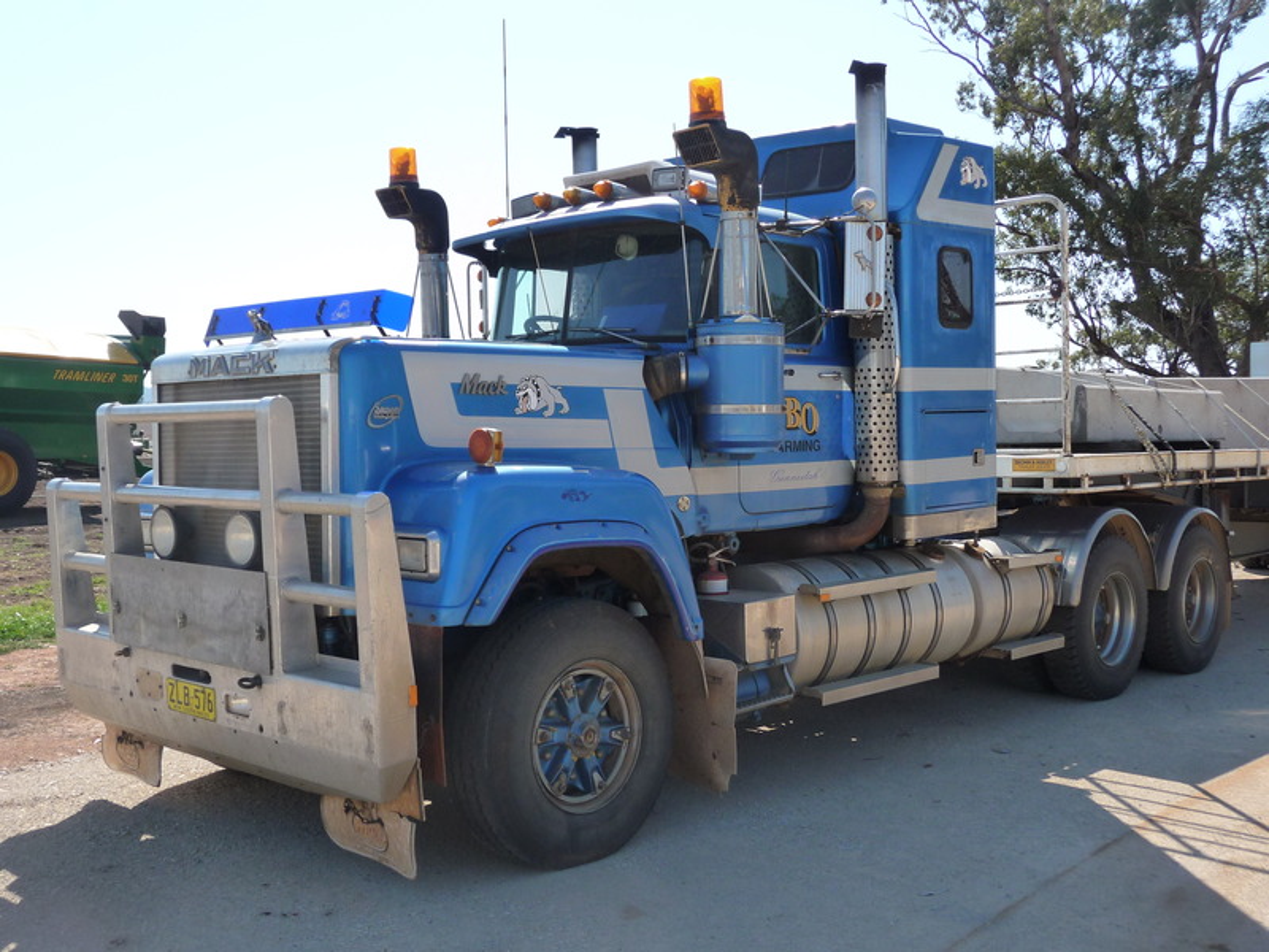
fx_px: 1393
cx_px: 634
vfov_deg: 37.7
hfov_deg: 49.0
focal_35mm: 38
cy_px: 476
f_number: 3.8
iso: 160
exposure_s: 1/800
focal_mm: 6.3
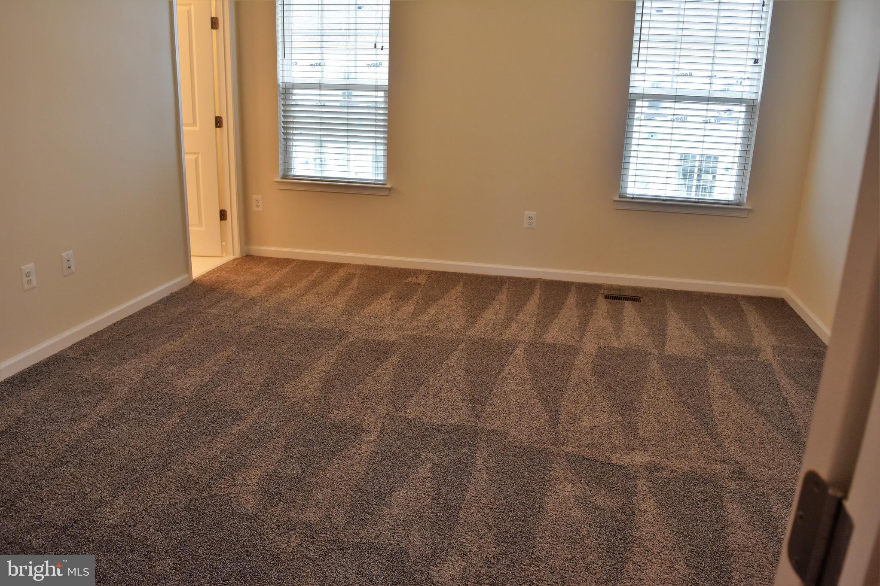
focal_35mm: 27
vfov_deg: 47.9
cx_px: 440
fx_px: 660
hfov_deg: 67.4
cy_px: 293
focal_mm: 18
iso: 800
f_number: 5.6
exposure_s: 1/125
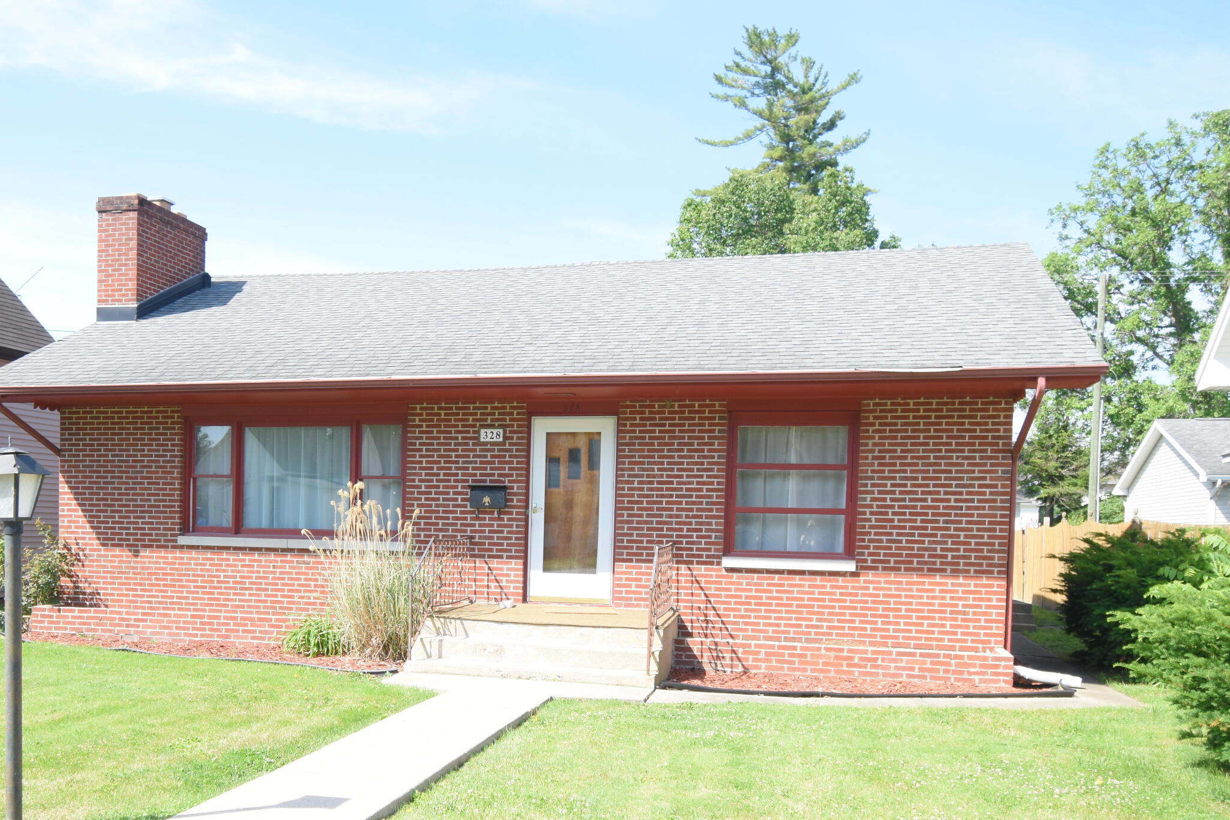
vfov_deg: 39.6
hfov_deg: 56.5
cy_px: 565
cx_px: 419
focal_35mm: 33
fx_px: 1118
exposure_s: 1/250
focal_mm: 15
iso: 200
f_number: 6.3
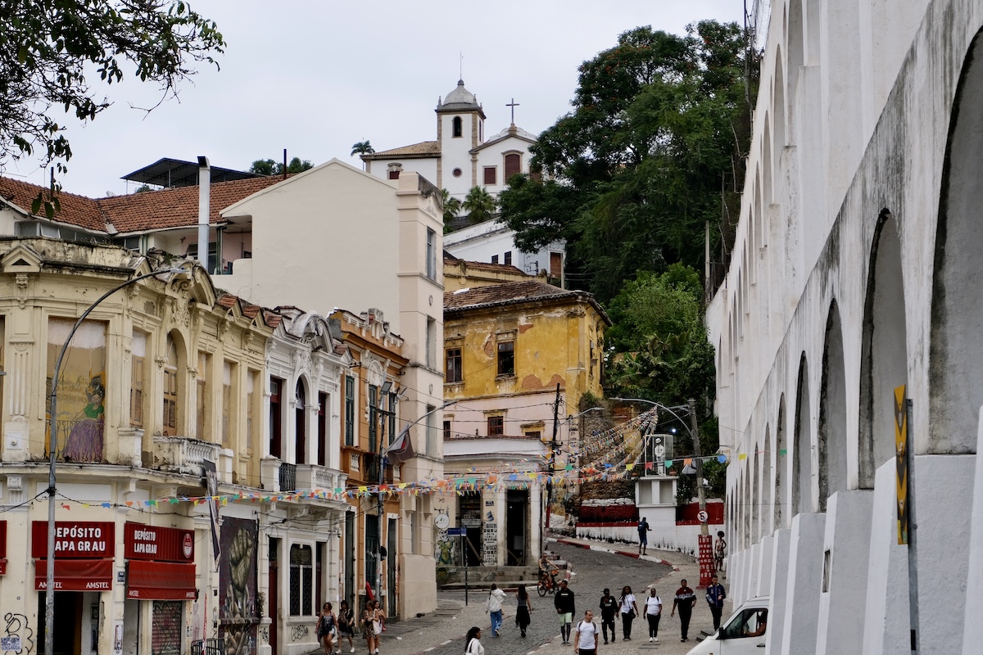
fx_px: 1857
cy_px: 328
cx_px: 492
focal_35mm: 68
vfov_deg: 20.0
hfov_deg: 29.7
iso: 320
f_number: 5.6
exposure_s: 1/640
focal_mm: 45
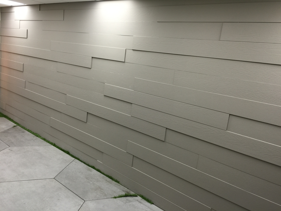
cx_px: 140
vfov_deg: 48.2
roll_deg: -6.9
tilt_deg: -12.8
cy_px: 106
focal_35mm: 29
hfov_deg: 61.7
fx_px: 235
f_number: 2.2
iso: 32
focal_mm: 4.15
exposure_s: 1/30
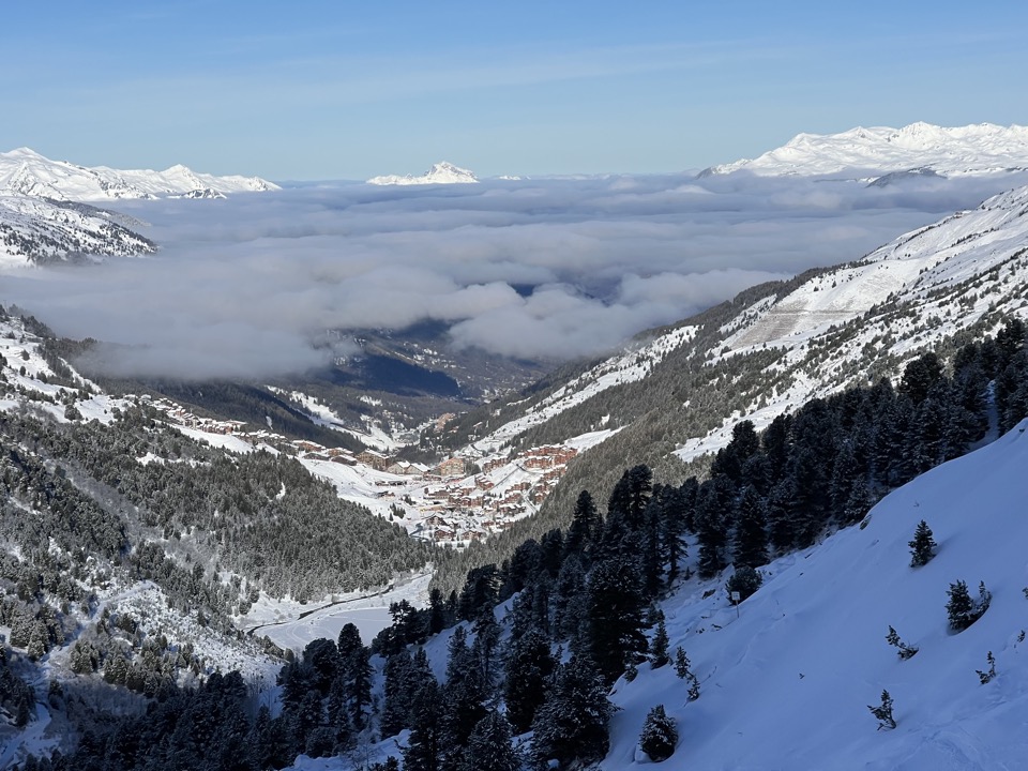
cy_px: 386
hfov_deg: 25.3
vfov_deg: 19.1
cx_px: 514
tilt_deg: -6.9
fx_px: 2287
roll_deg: +2.1
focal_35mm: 77
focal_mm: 9
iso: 32
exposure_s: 1/1698
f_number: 2.8
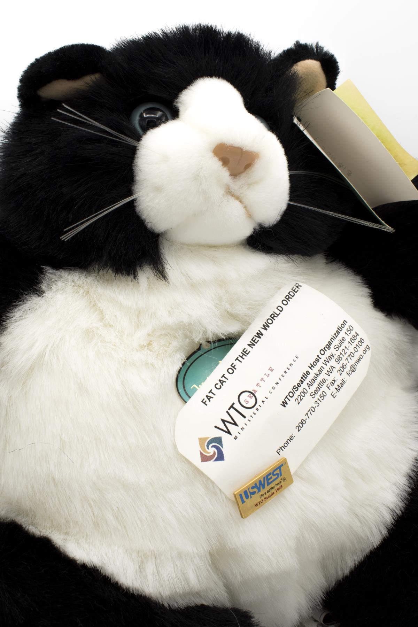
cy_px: 314
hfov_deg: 34.2
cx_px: 209
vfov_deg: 49.6
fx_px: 679
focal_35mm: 39
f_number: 16
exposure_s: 1/50
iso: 200
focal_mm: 26
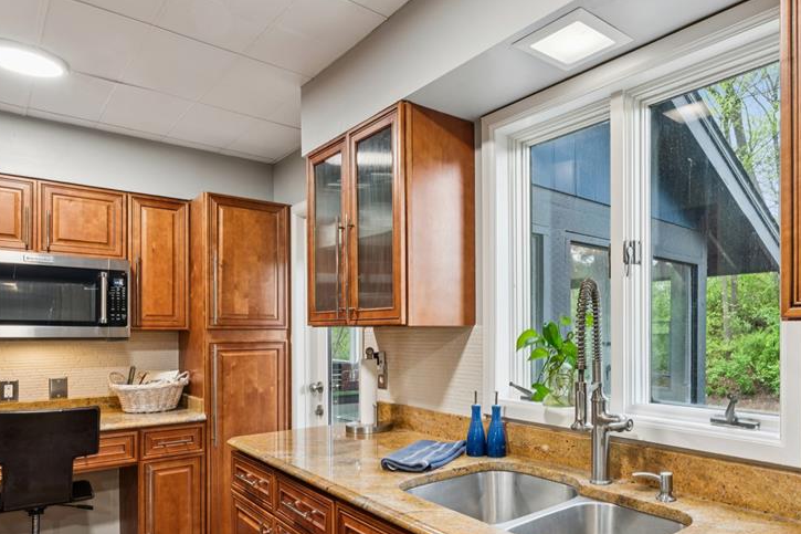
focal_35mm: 24
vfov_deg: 51.9
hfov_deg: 72.0
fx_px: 540
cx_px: 496
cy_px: 339
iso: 200
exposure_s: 1/3.33
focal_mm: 17.2
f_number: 13
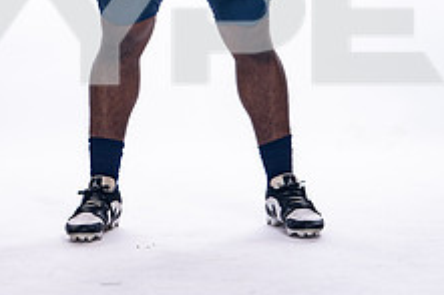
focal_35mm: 200
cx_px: 153
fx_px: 2465
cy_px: -116
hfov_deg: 10.3
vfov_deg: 6.8
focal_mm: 98
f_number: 6.3
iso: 400
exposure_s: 1/250
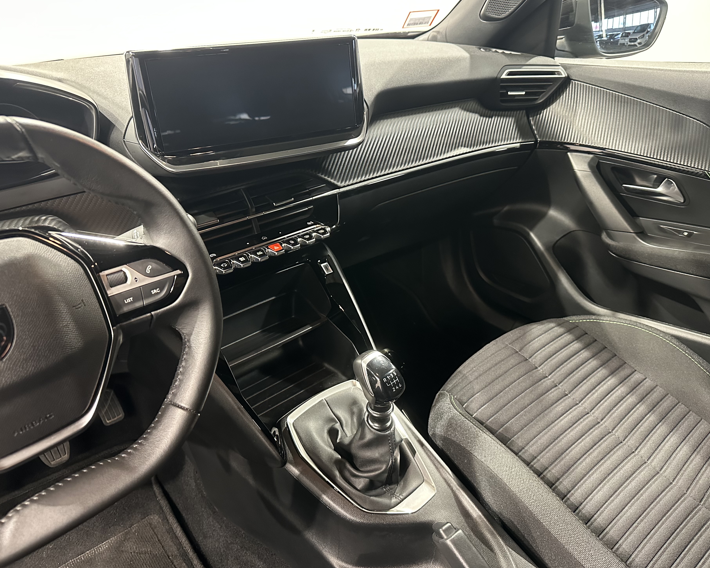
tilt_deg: -28.1
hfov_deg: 66.0
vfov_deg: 54.9
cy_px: 273
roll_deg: +1.0
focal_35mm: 26
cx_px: 369
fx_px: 546
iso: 800
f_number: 1.78
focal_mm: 6.86
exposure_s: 1/50
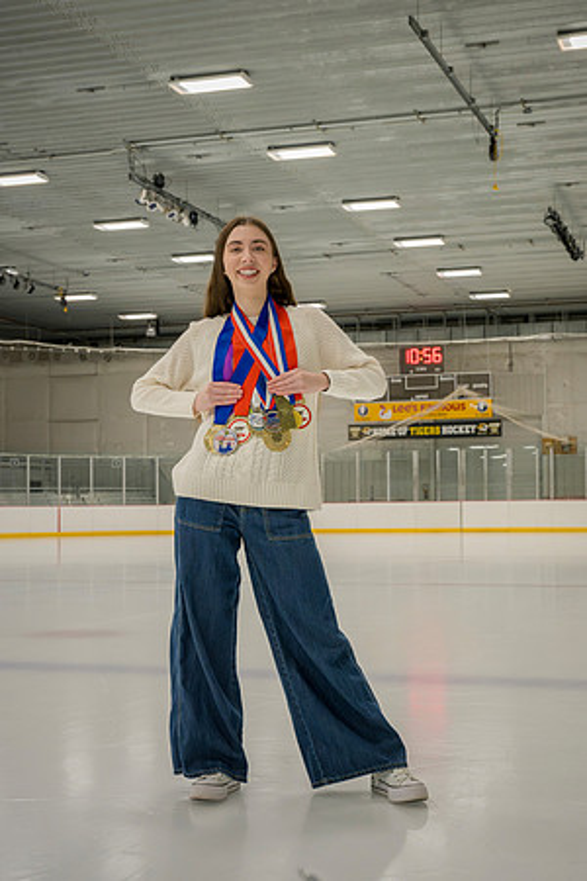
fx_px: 1272
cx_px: 294
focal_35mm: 52
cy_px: 440
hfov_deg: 26.0
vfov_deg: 38.2
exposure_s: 1/250
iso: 3200
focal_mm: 52
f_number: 8
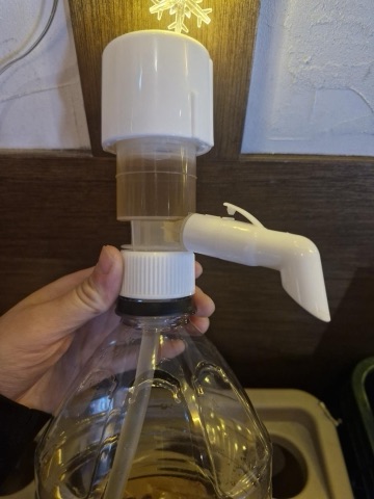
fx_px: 331
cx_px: 187
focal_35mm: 23
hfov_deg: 58.9
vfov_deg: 73.9
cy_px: 250
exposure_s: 1/24
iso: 640
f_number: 1.8
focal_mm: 5.54
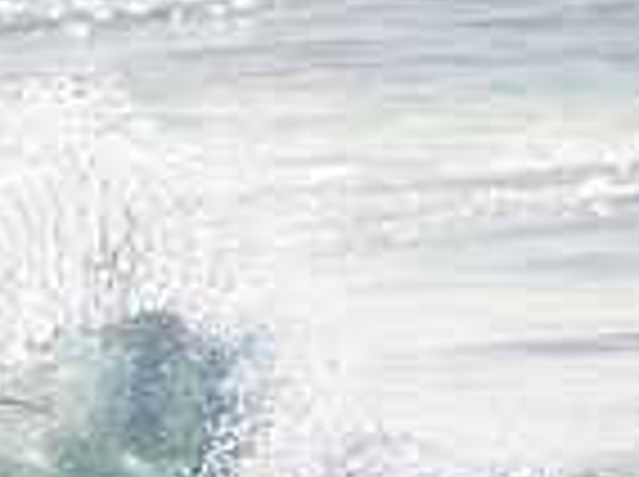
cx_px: -148
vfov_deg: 0.6
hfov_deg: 0.8
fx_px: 43510
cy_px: 583
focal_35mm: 2361
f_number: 6.3
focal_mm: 400
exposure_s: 1/2000
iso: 100
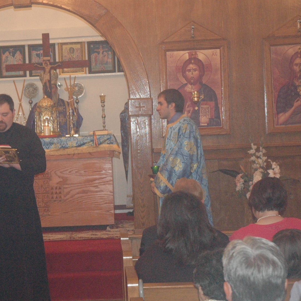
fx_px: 1043
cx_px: 30
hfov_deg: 16.2
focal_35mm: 106
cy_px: 158
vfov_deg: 16.4
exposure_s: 1/60
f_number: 5
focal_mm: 40
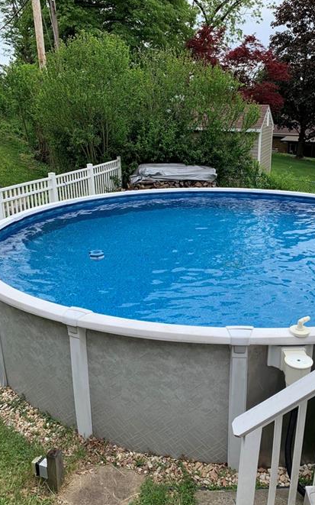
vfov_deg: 59.6
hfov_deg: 38.9
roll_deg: -0.5
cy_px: 267
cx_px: 214
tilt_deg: -19.5
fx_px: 440
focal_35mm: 32
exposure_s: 1/972
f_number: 1.8
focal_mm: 4.25
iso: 25
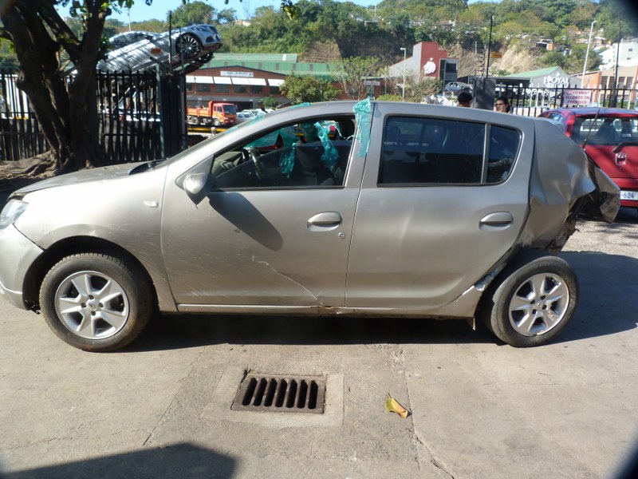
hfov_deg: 69.4
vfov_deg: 54.9
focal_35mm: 25
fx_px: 461
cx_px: 319
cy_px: 240
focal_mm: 4.5
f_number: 4
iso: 80
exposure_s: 1/160
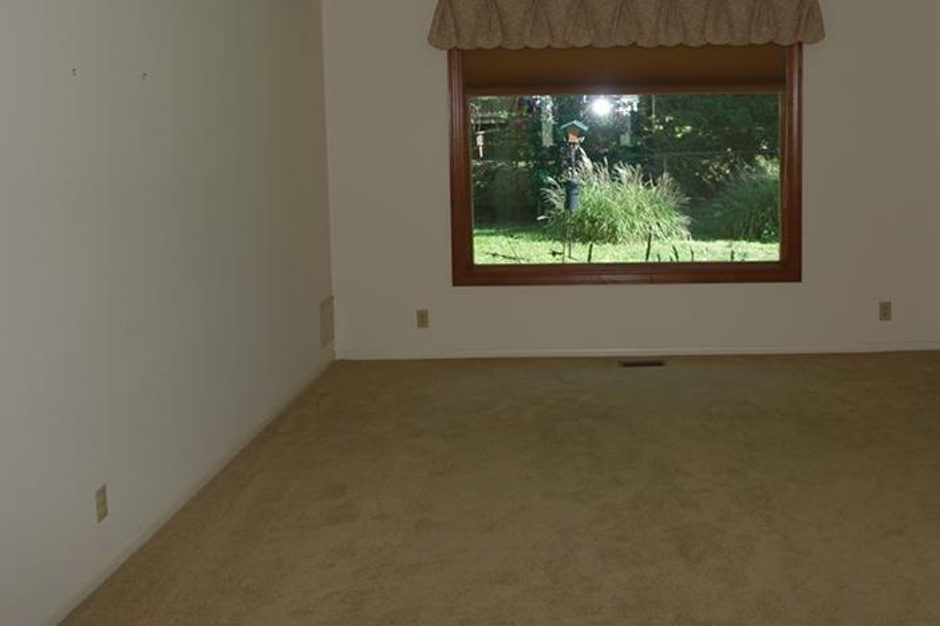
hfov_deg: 53.6
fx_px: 914
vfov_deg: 37.3
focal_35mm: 35
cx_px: 605
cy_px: 186
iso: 125
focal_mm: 8.8
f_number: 1.8
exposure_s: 1/320
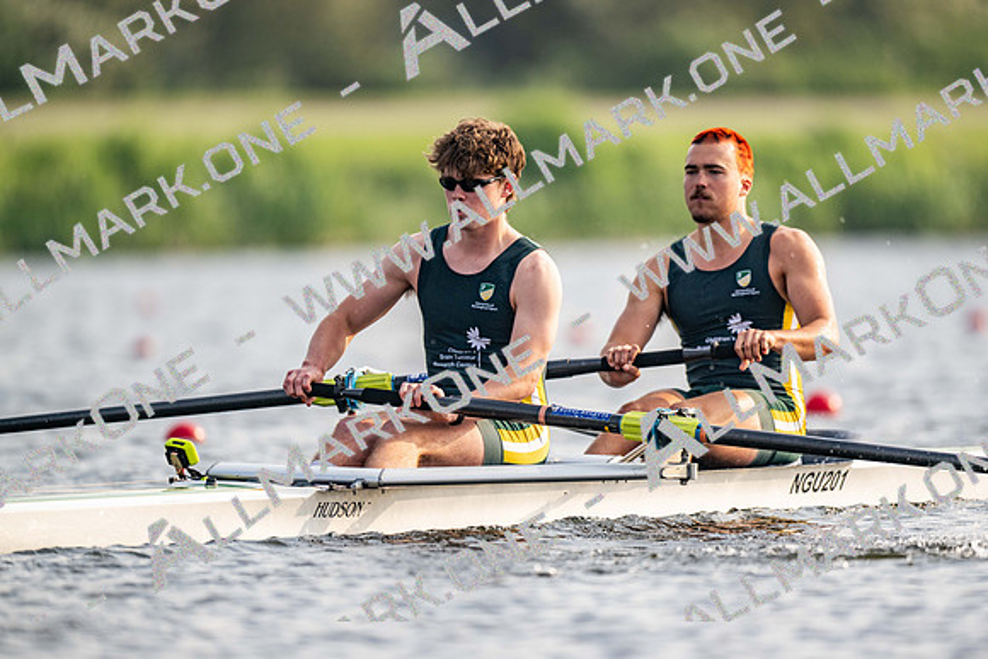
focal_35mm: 600
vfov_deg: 2.3
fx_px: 16470
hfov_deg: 3.4
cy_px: 330
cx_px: 494
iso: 360
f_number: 4
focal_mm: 600
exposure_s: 1/2500
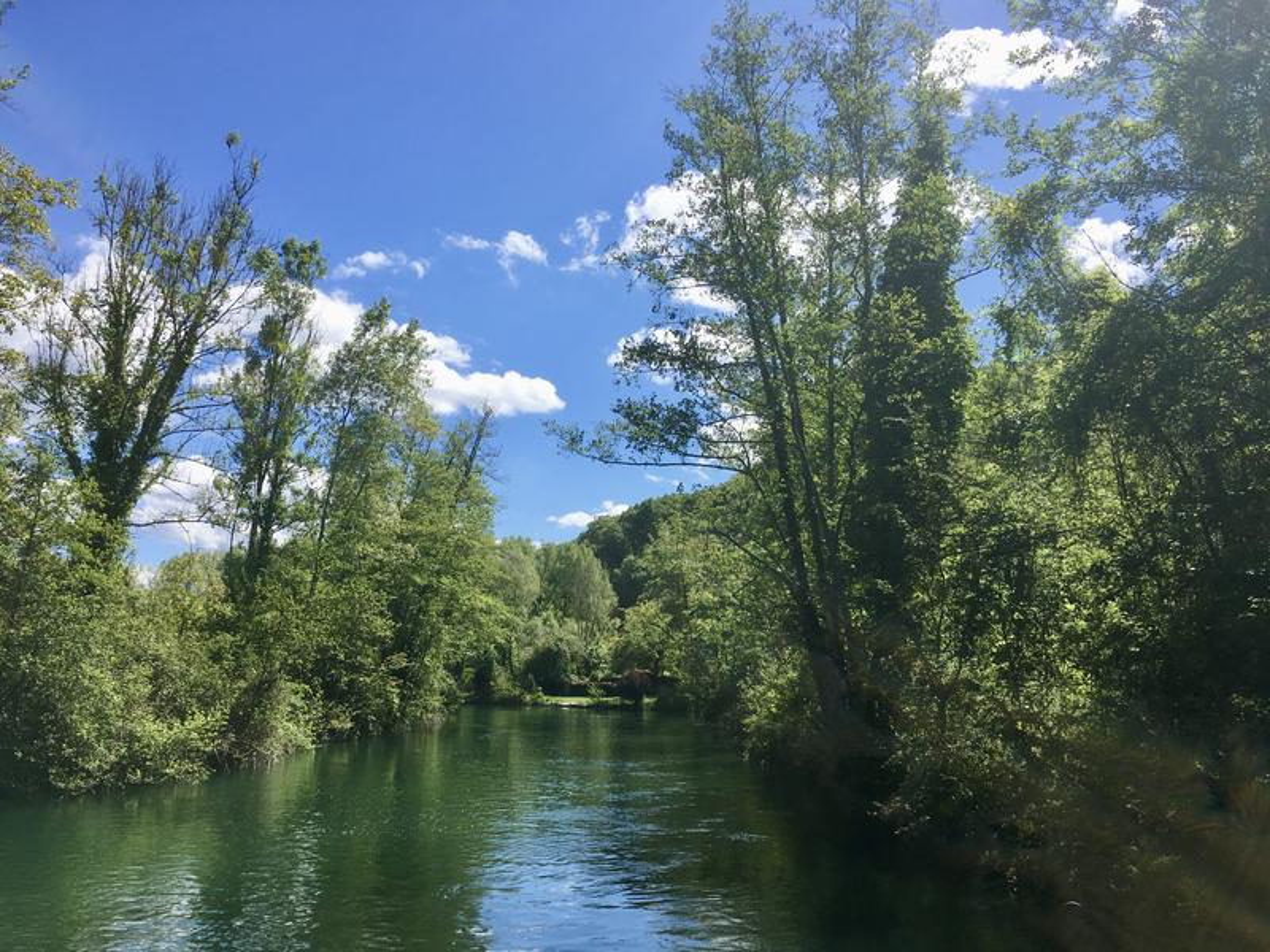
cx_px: 635
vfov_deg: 48.2
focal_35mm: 29
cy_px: 476
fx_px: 1064
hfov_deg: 61.7
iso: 25
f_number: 2.2
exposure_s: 1/1672
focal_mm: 4.15
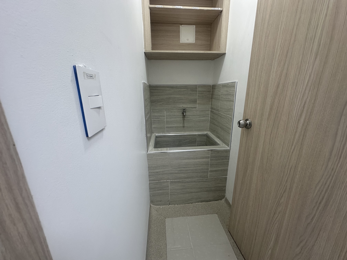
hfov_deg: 102.1
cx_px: 174
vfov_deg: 85.7
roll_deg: +0.3
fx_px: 140
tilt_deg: -15.3
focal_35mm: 14
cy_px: 130
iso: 160
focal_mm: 2.22
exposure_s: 1/120
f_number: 2.2
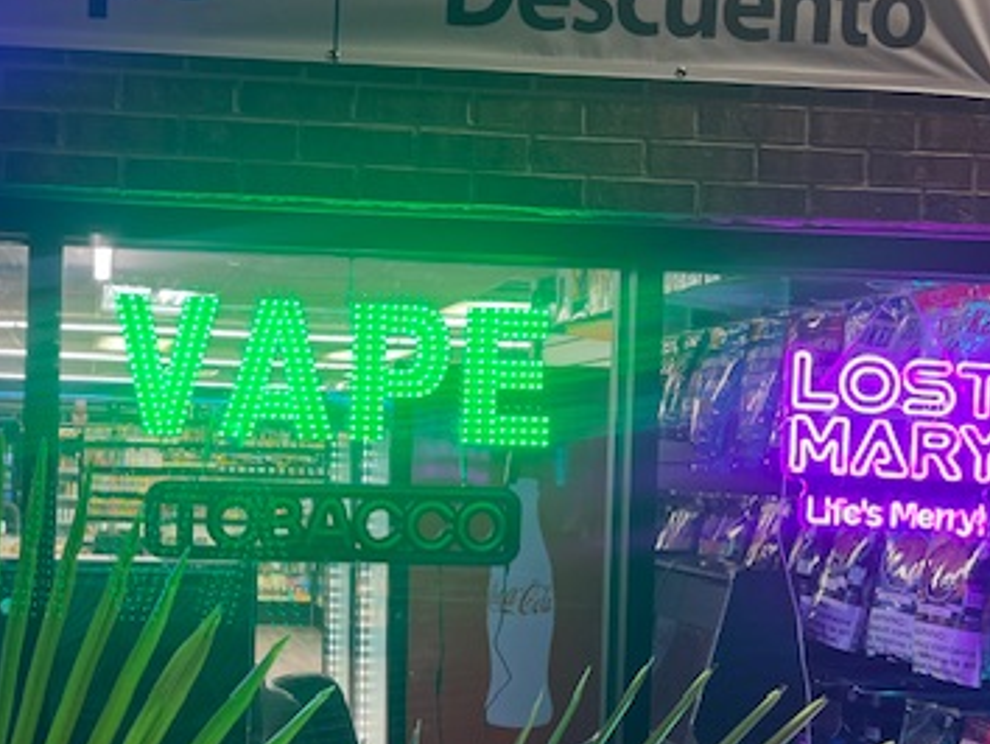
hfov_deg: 38.9
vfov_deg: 30.8
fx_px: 1345
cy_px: 470
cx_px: 199
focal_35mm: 47
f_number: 1.6
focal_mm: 5.1
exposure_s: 1/60
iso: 80
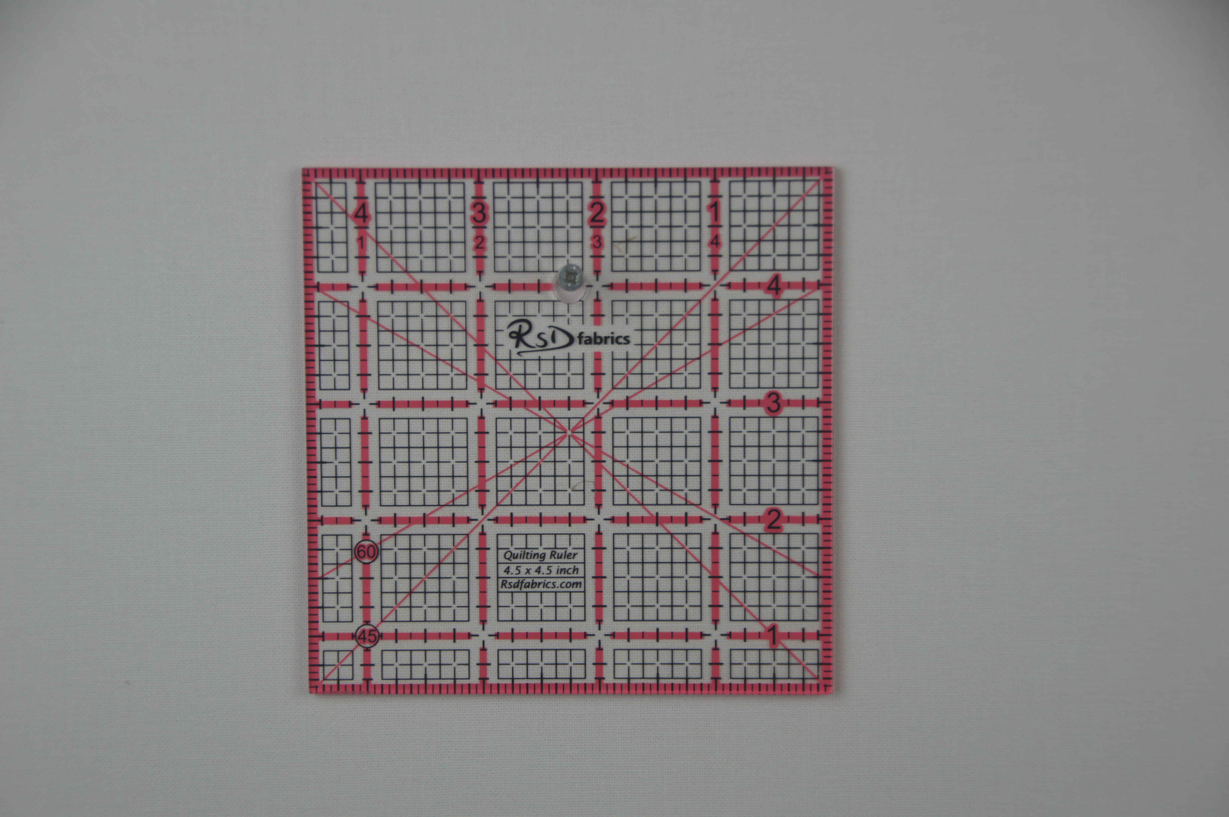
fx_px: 3069
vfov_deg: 15.2
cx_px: 614
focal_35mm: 90
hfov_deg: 22.6
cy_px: 408
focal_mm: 60
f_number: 5.6
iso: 125
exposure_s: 1/100
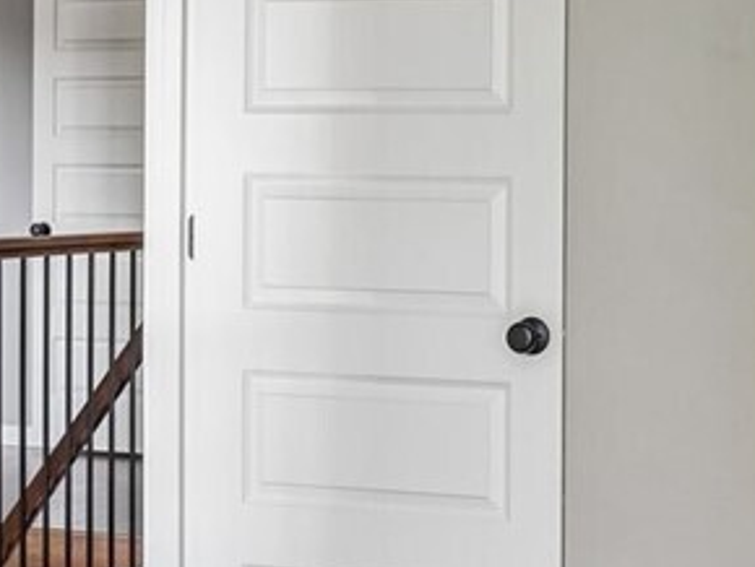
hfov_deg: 20.5
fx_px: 1965
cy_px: 155
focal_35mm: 90
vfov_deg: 16.4
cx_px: 879
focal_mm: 16
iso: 400
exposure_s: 1/15
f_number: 8
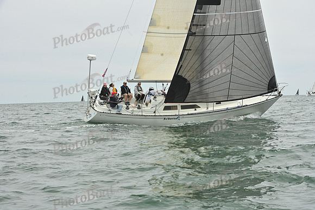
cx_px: 158
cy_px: 105
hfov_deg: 27.0
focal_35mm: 75
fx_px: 656
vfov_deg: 18.2
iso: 320
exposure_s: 1/800
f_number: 10
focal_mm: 75
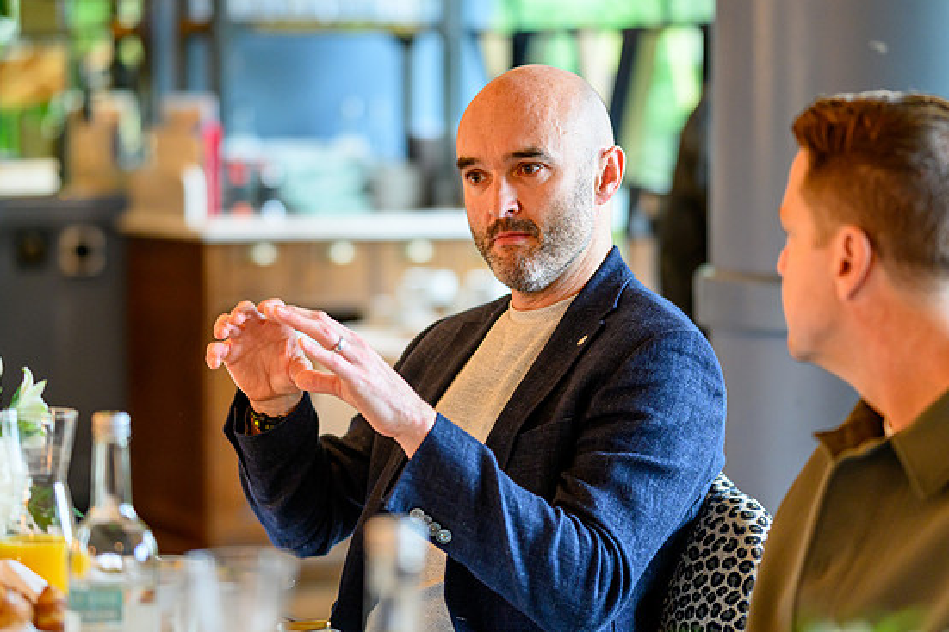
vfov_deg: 10.2
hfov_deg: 15.2
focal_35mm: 135
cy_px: 329
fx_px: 3557
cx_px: 484
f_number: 1.8
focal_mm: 85
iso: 720
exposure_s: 1/200
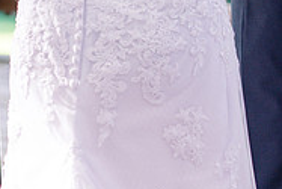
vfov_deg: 5.2
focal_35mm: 264
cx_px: 290
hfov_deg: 7.8
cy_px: -67
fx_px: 2070
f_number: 3.2
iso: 400
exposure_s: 1/400
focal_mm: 85
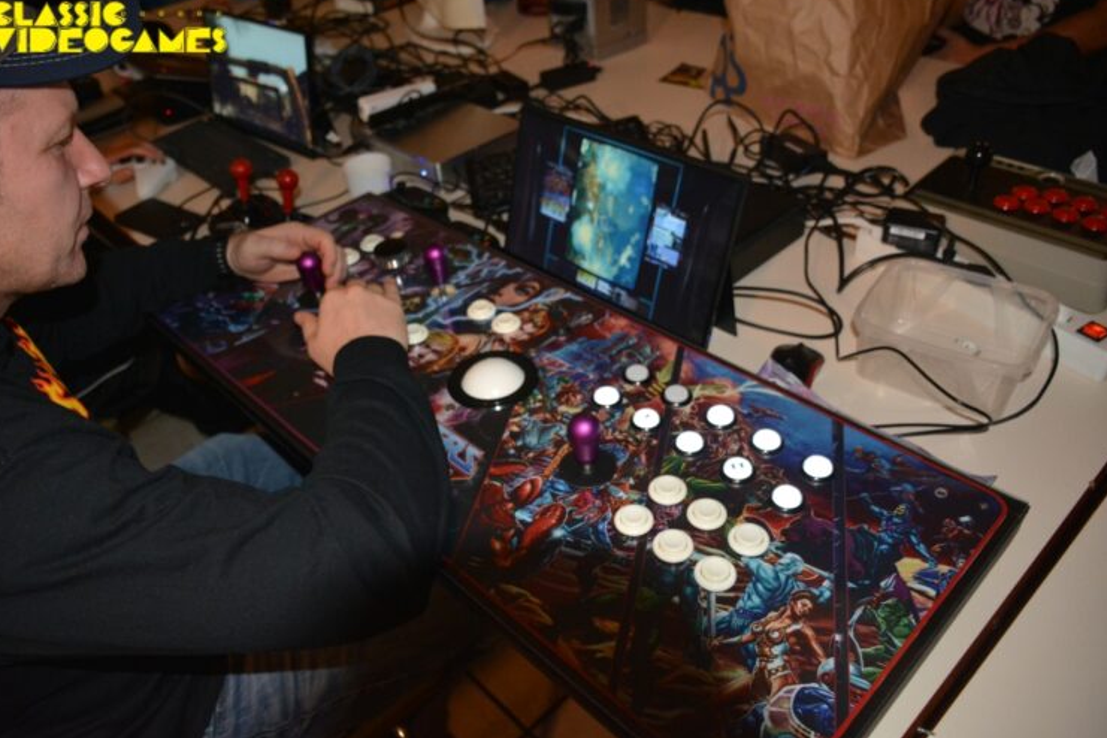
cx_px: 539
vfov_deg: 46.4
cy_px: 360
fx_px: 861
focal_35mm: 28
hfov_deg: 65.5
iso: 1100
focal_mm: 18
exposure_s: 1/60
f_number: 3.5
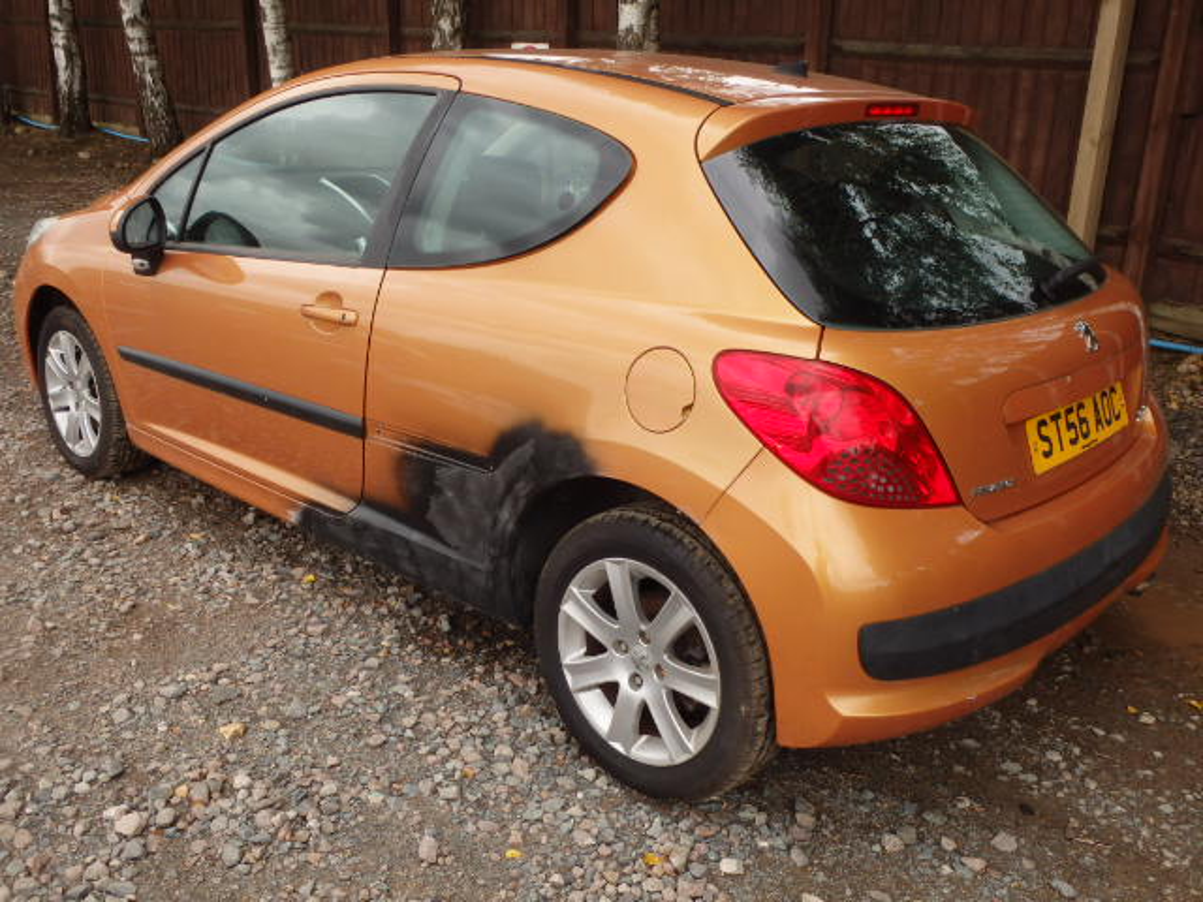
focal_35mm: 34
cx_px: 602
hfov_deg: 54.0
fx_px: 1182
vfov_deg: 41.8
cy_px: 451
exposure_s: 1/160
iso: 125
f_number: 4.4
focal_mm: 6.1
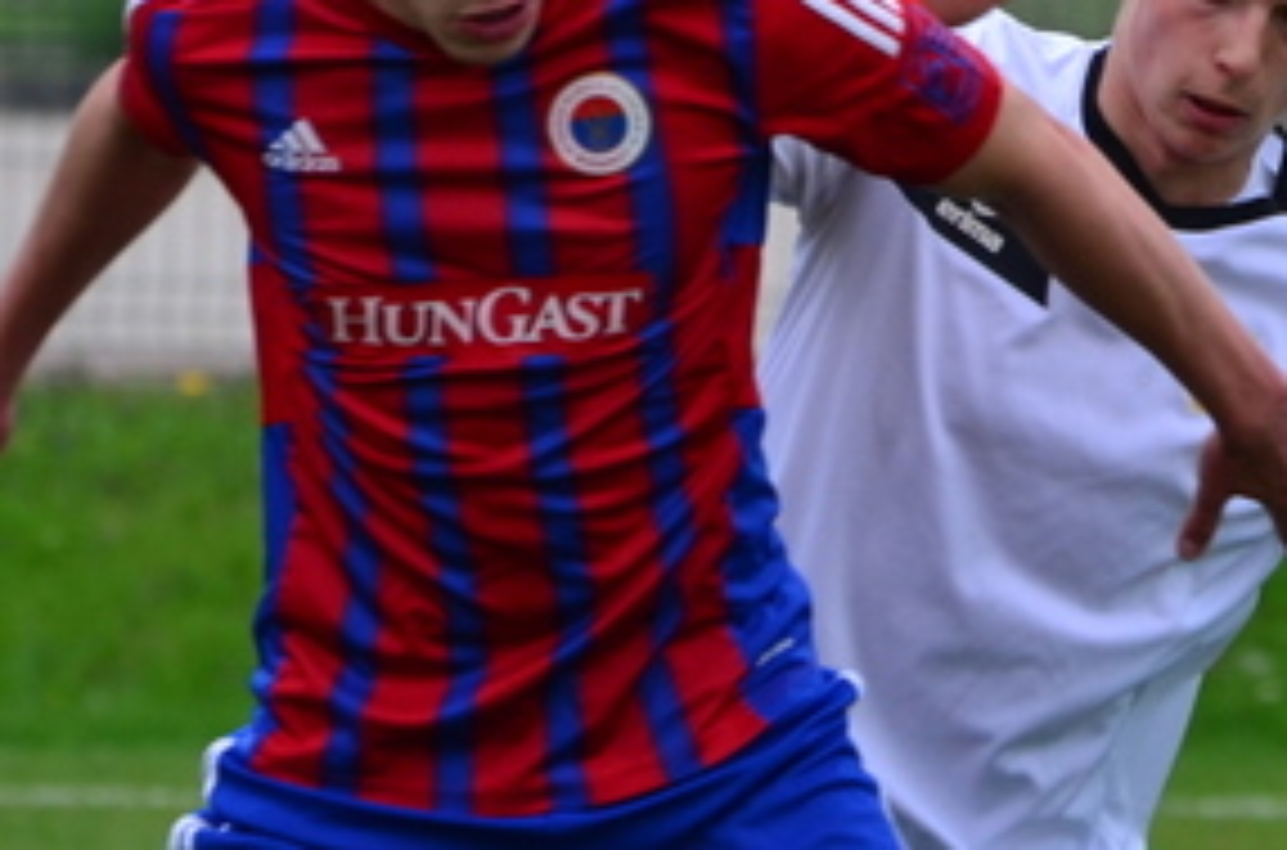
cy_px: 729
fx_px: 33655
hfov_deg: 2.2
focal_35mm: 944
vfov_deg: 1.4
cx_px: 1206
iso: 400
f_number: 5.3
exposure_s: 1/500
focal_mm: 200
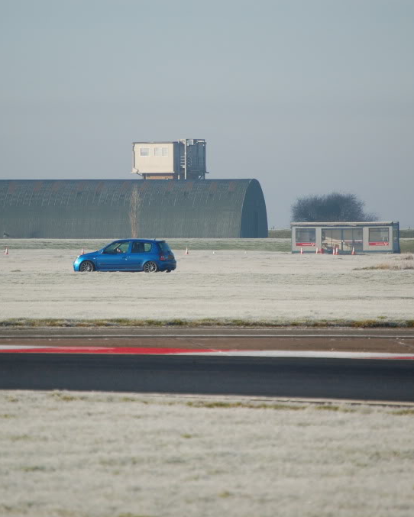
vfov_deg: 4.6
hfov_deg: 3.6
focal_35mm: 425
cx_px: 204
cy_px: 258
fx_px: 6506
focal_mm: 200
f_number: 5.6
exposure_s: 1/1600
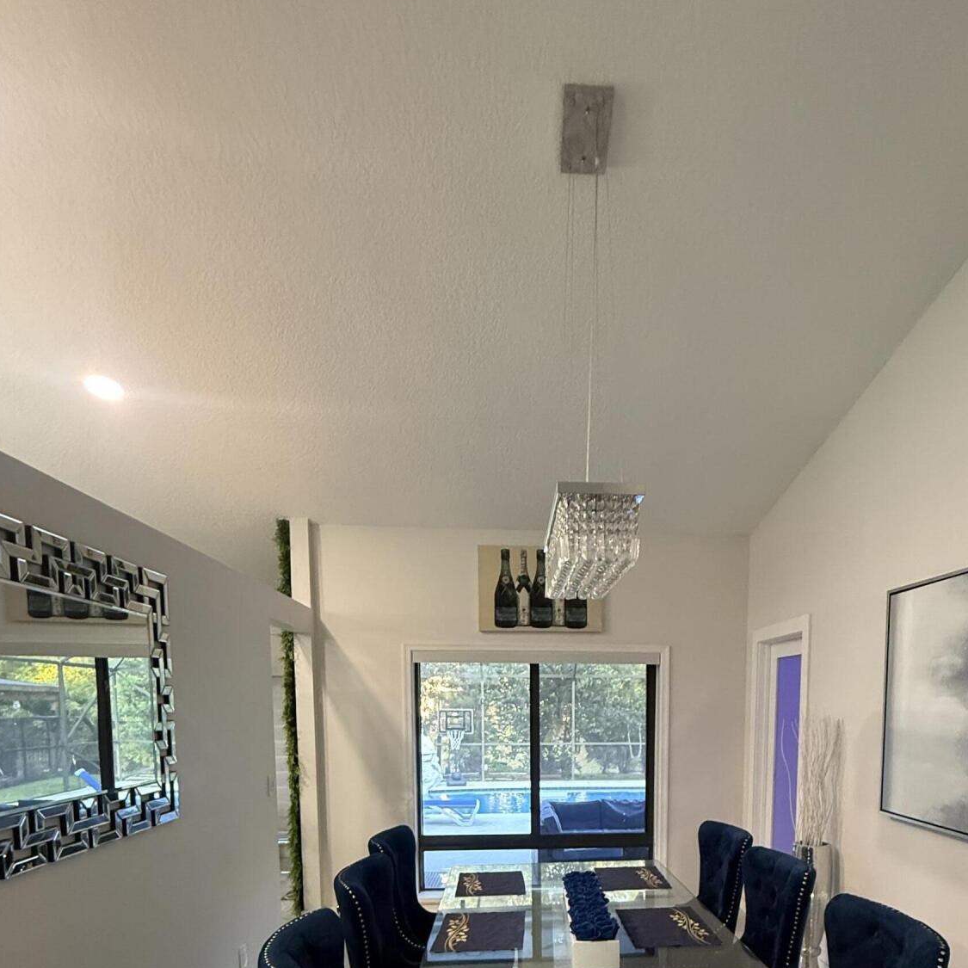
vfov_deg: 63.5
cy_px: 778
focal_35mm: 22
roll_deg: -0.7
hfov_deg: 69.1
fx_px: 696
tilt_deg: -5.0
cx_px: 568
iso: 640
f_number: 2.2
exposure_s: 1/57
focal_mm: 2.22
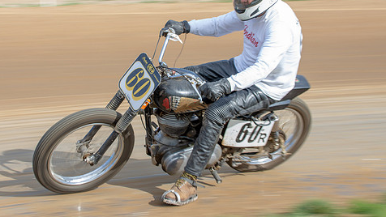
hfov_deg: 21.5
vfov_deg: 12.2
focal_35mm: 99
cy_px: 55
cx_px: 149
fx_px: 1014
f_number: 8
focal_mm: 48
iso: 100
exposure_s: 1/100
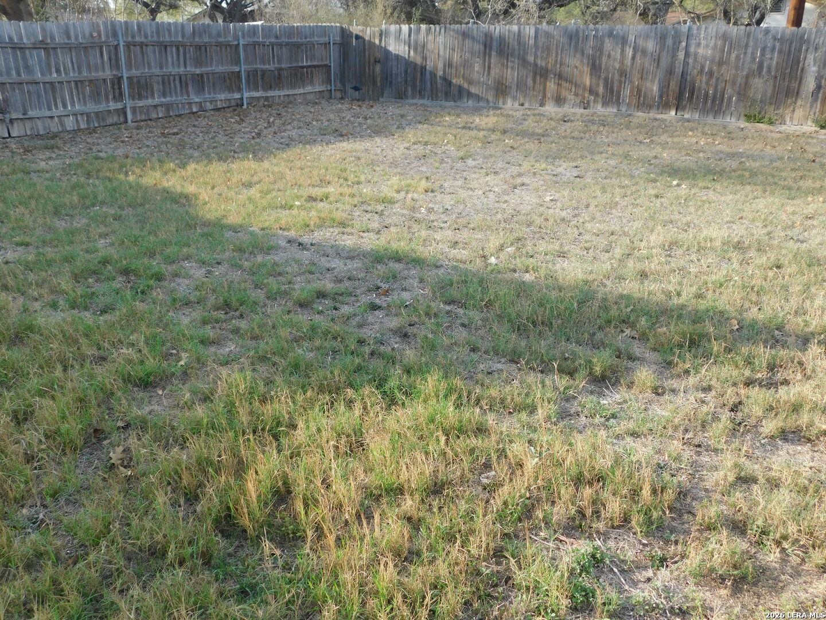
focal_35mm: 30
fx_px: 716
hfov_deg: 60.0
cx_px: 413
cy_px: 310
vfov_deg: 46.8
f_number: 3.2
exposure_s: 1/320
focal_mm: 5.3
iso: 125
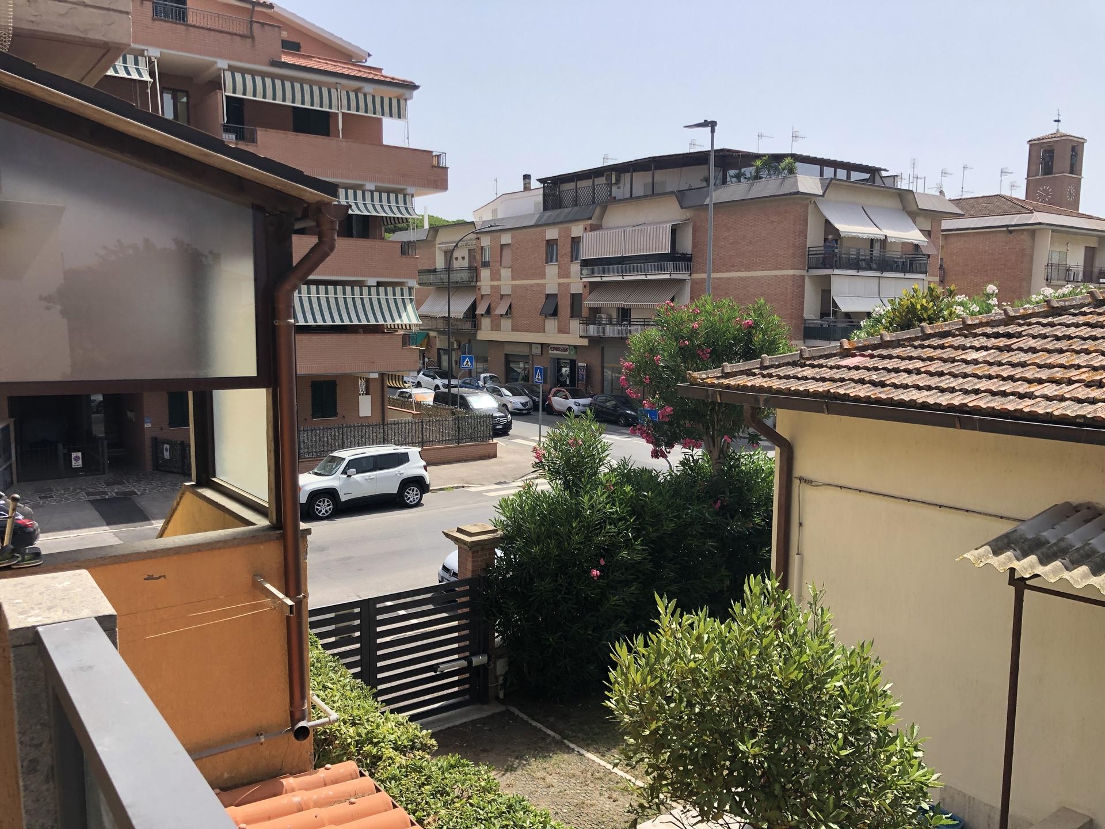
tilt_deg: -6.8
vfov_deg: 49.7
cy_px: 414
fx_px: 894
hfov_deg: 63.4
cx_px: 552
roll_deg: -0.3
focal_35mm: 28
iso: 20
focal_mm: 4
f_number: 1.8
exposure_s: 1/1453
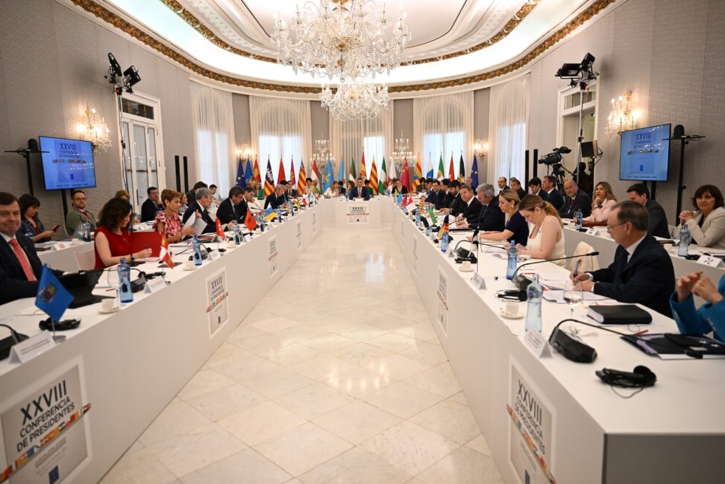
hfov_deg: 71.5
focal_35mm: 25
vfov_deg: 51.3
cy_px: 250
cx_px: 357
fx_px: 504
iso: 2000
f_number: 2.8
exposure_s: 1/640
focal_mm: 24
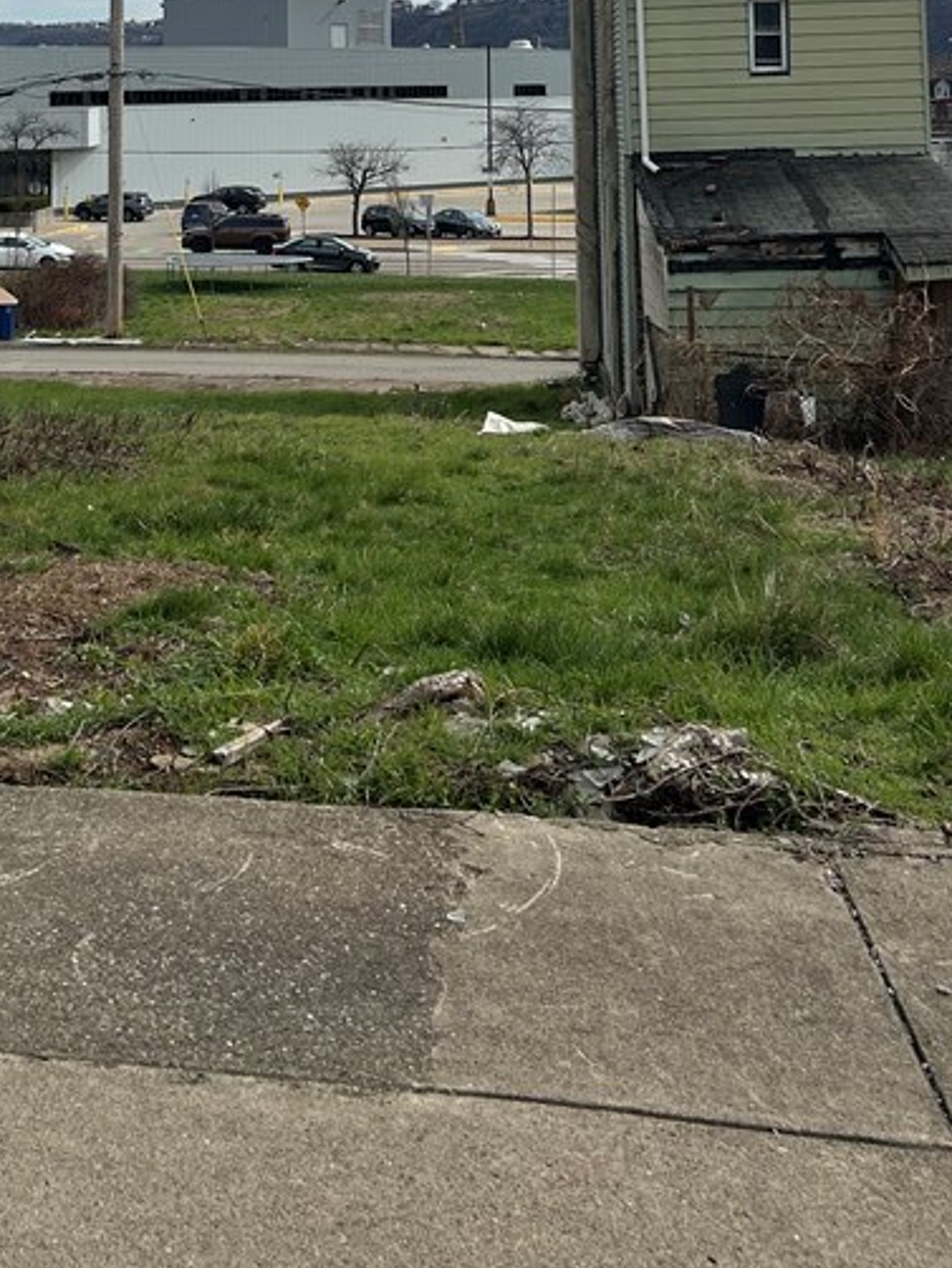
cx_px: 389
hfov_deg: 27.5
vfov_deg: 33.0
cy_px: -15
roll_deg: +0.1
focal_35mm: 53
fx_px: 1942
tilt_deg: +2.8
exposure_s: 1/8000
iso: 50
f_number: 1.5
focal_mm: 5.7
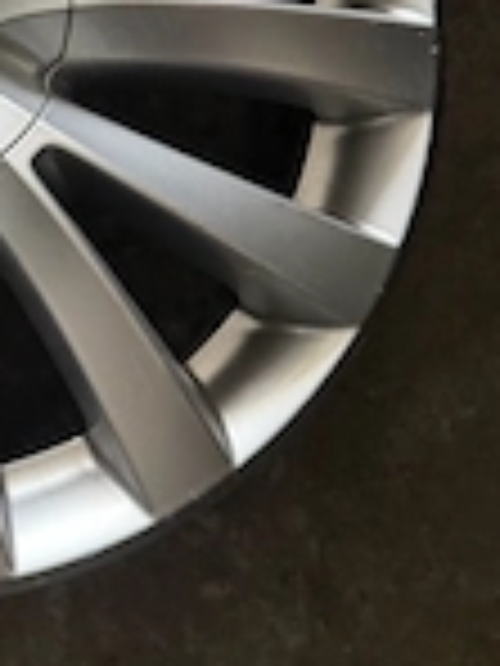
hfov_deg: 21.1
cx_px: -95
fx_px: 1252
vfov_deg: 28.6
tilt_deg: -76.8
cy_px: 63
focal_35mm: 65
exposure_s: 1/56
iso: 800
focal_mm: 6.76
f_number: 1.78
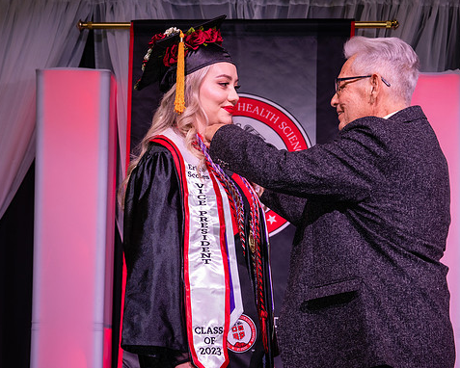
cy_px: 171
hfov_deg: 16.4
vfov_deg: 13.2
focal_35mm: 117
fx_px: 1594
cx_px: 234
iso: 800
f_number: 5.6
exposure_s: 1/160
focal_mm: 70
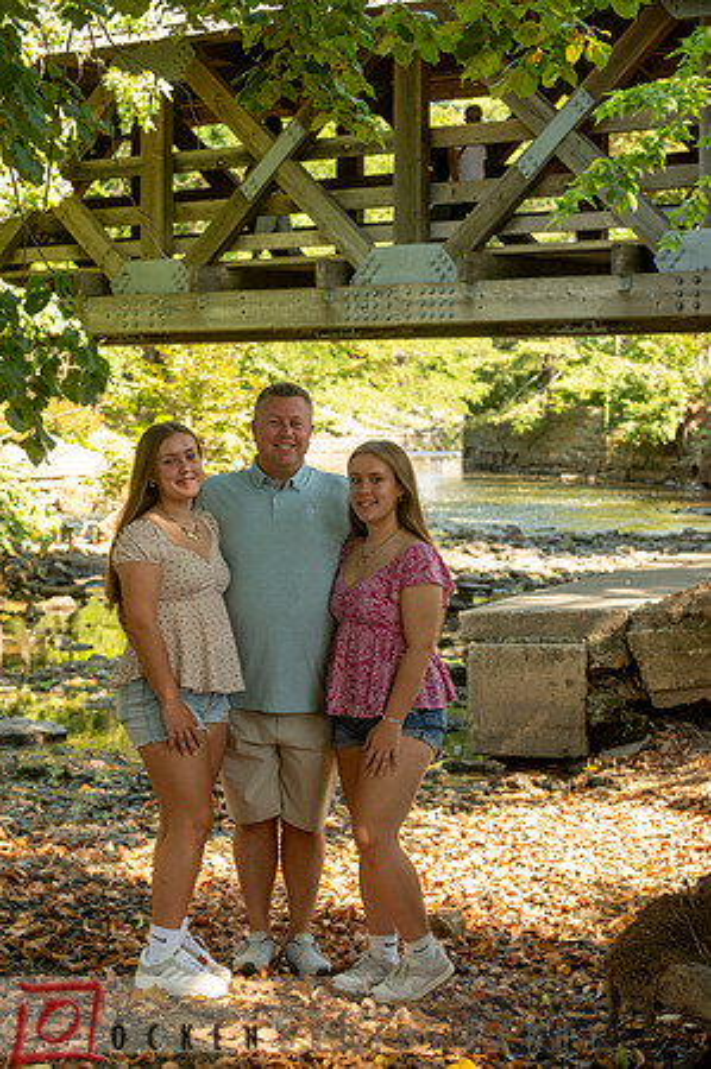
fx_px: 2078
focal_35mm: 70
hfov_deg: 19.4
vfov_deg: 28.9
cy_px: 534
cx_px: 356
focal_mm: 70
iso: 250
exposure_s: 1/80
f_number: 5
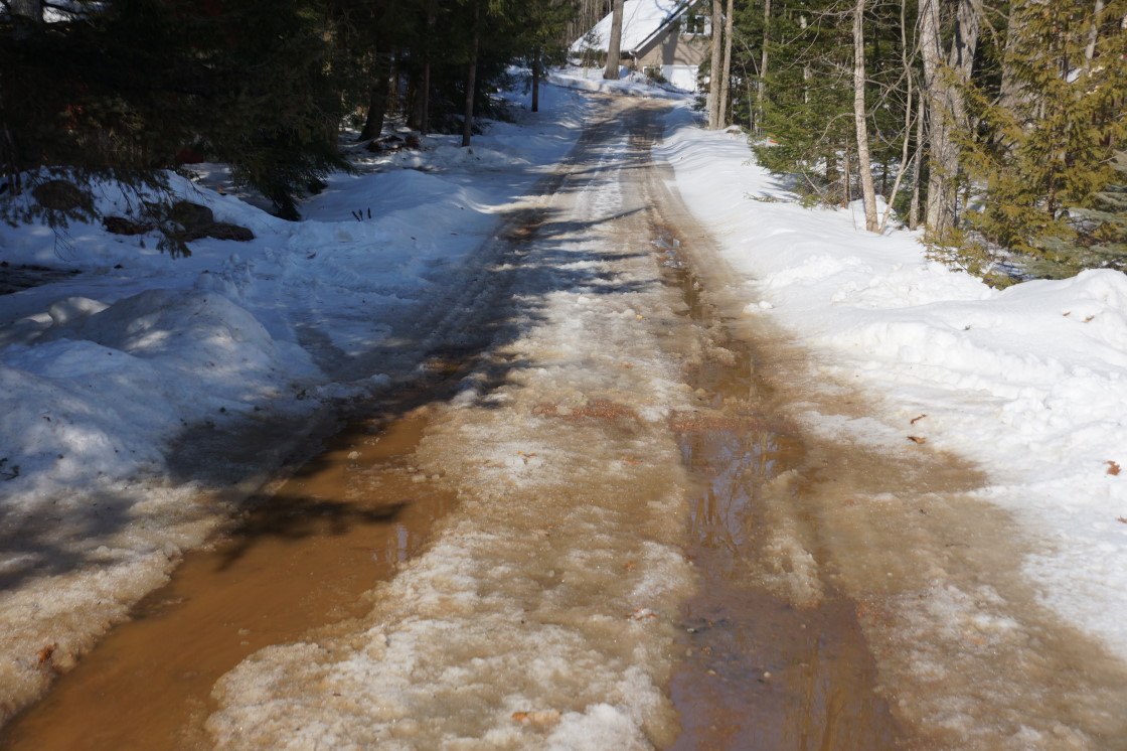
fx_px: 1314
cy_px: 376
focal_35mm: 42
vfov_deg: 31.9
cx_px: 564
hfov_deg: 46.4
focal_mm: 28
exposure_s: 1/160
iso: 100
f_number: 6.3
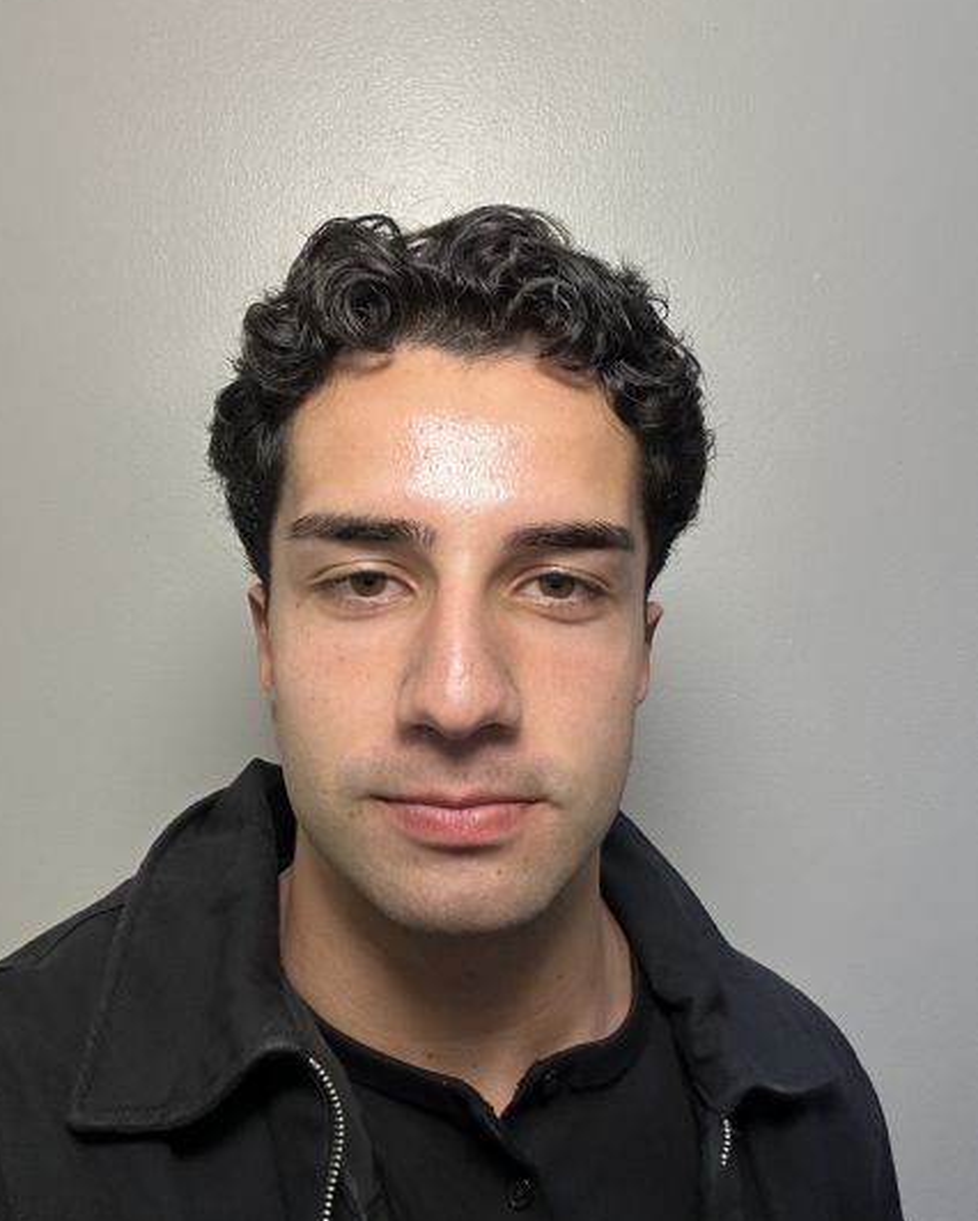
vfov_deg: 54.2
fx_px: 1193
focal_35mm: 33
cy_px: 581
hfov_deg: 44.6
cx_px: 464
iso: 125
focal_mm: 2.69
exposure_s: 1/50
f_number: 1.9
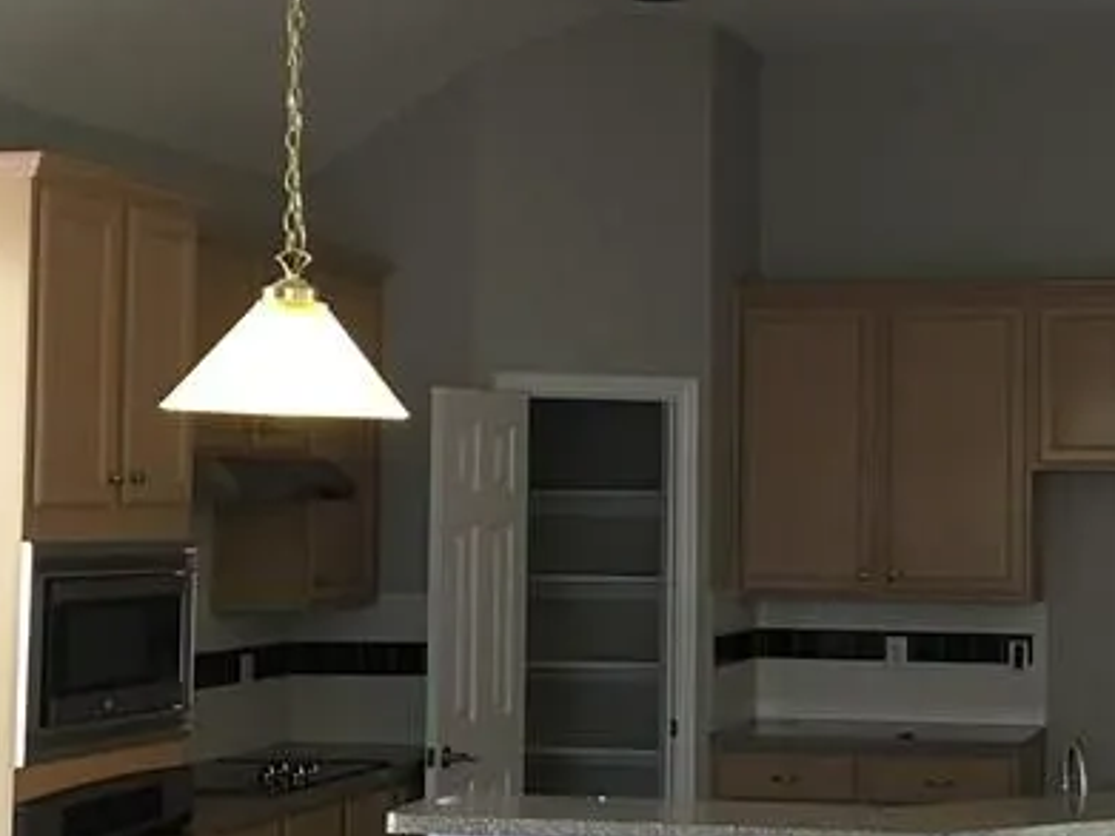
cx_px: 907
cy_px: 340
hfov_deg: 25.2
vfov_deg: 19.4
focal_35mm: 76
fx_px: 2447
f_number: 2.2
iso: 50
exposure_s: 1/15
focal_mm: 4.15
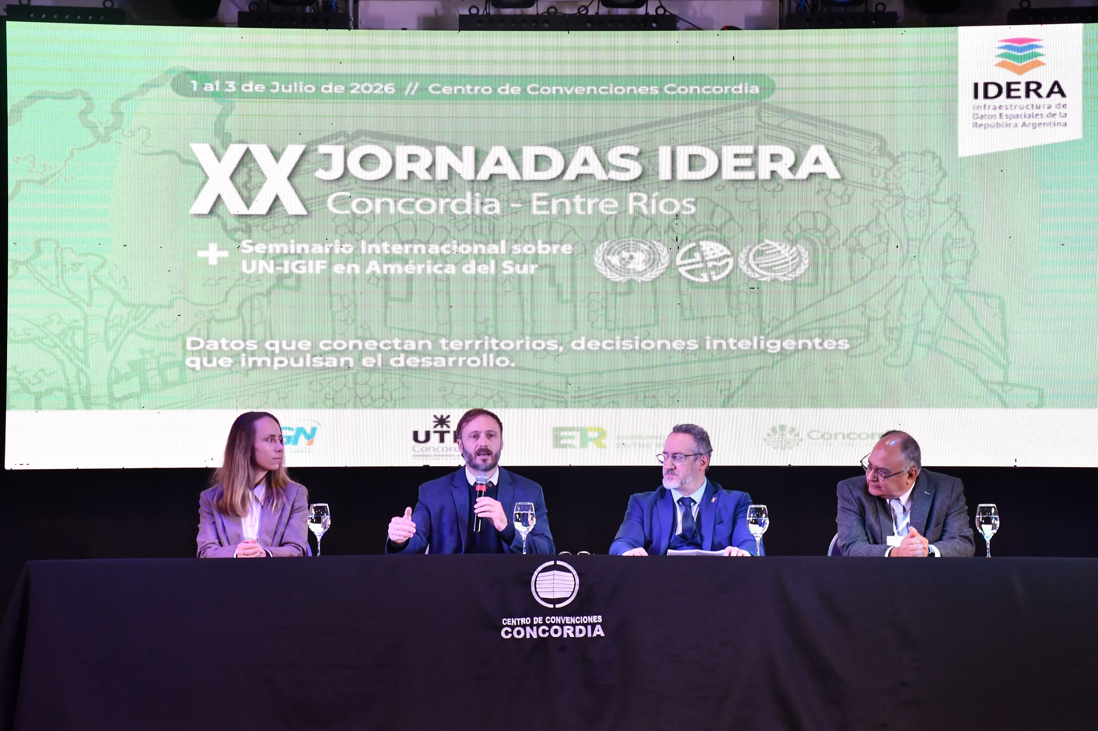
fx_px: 2562
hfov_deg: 24.2
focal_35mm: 84
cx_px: 549
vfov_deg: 16.3
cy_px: 366
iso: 1000
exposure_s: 1/60
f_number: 7.1
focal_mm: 56
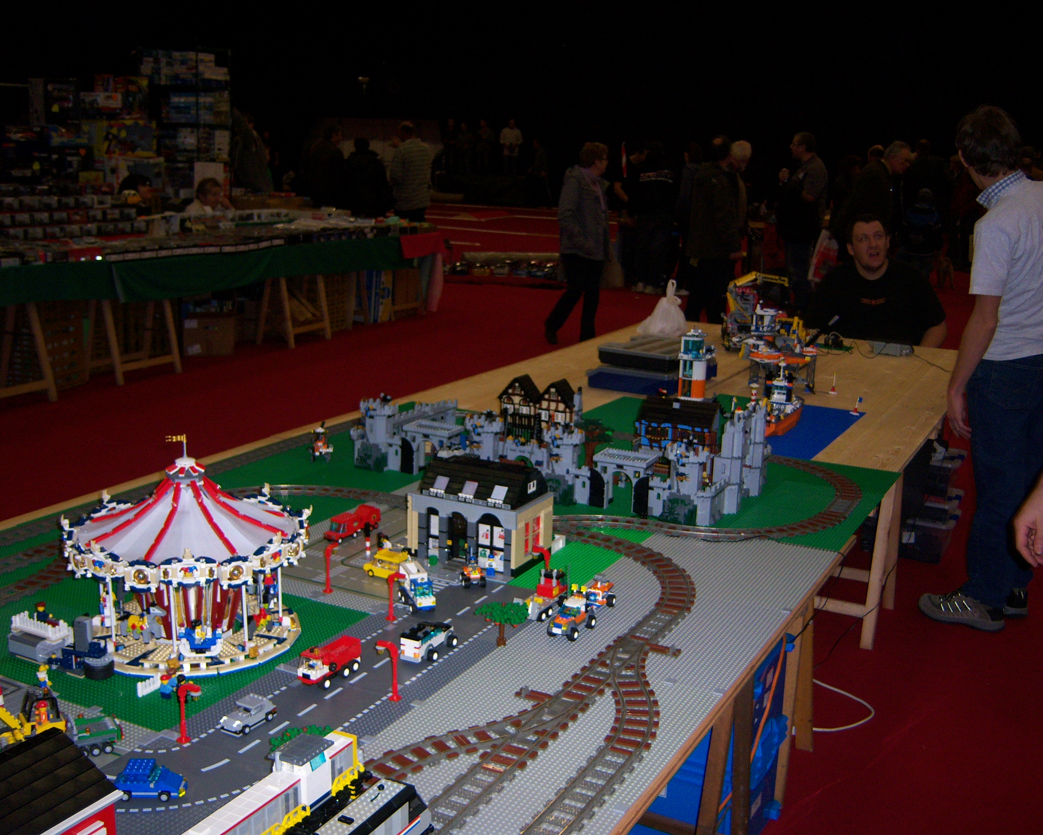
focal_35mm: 38
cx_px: 555
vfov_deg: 39.2
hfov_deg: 47.9
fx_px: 1173
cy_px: 413
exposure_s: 1/60
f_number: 2.8
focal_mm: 7.5
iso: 160
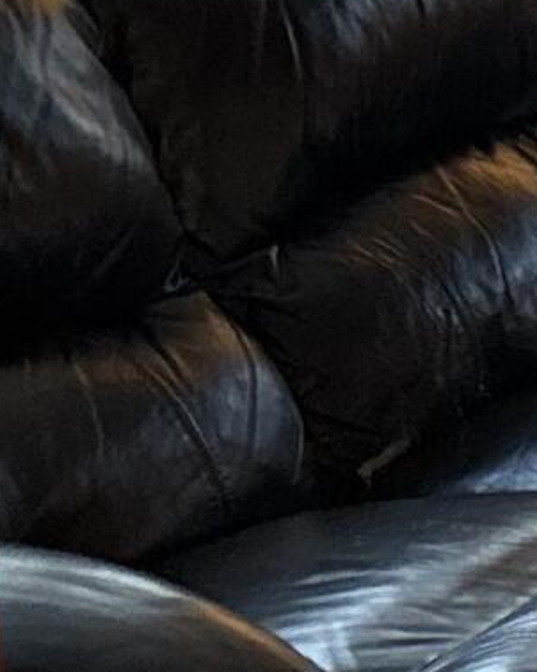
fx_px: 3698
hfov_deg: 6.0
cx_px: 2573
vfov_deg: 10.2
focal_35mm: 186
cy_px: -188
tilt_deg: -10.7
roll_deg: -0.4
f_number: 1.78
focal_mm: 6.76
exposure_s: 1/60
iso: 400
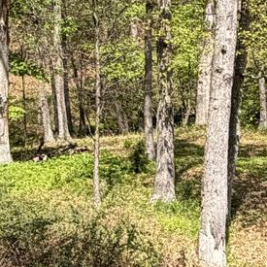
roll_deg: -0.6
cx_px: 139
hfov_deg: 18.9
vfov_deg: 18.4
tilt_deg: -5.8
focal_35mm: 92
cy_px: -3
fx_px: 803
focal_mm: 2.22
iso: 40
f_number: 2.2
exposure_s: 1/770
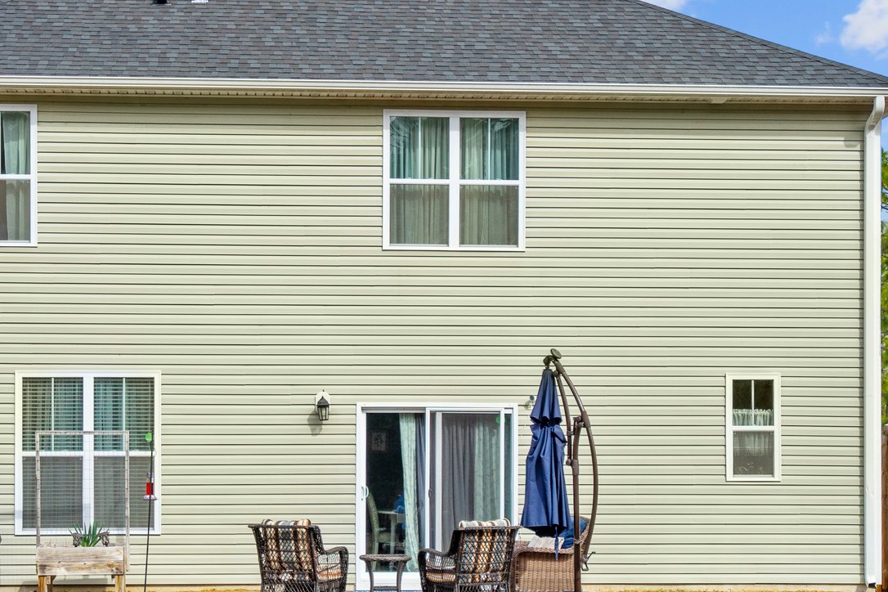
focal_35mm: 66
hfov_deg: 30.4
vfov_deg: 20.5
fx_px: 1628
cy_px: 201
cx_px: 328
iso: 100
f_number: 4
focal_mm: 35
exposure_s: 1/1250
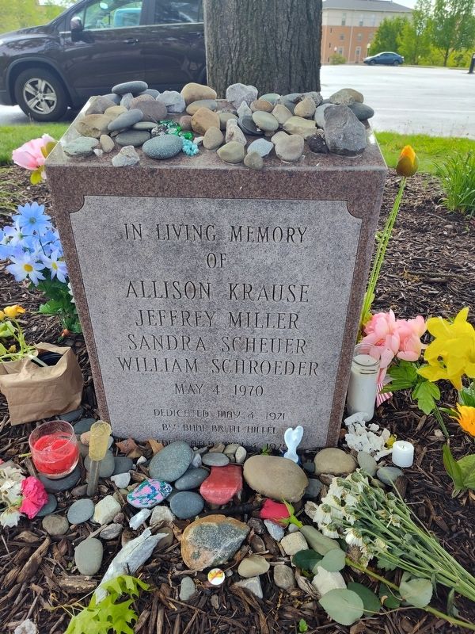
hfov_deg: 58.9
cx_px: 238
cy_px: 317
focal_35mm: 23
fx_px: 421
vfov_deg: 73.9
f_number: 1.8
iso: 100
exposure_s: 1/260
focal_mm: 5.56
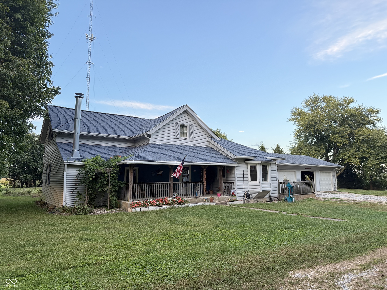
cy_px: 145
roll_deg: +0.3
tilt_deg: +7.2
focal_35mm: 24
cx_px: 194
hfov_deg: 71.6
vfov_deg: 56.8
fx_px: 268
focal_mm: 6.76
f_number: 1.78
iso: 200
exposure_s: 1/124
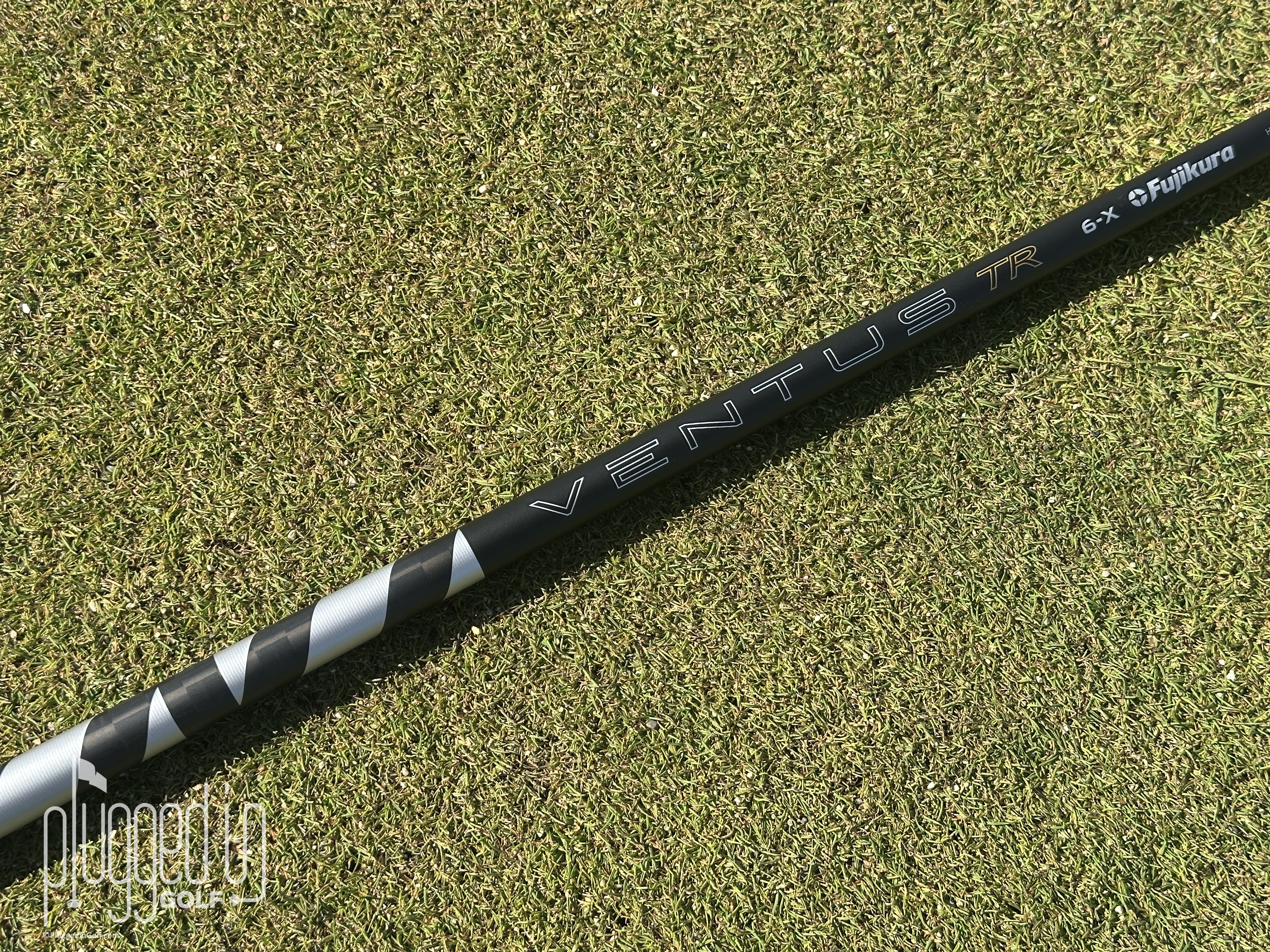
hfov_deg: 39.7
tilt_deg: -71.4
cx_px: 635
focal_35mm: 48
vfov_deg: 30.3
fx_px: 1761
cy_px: 476
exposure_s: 1/2028
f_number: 1.78
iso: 64
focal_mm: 6.86
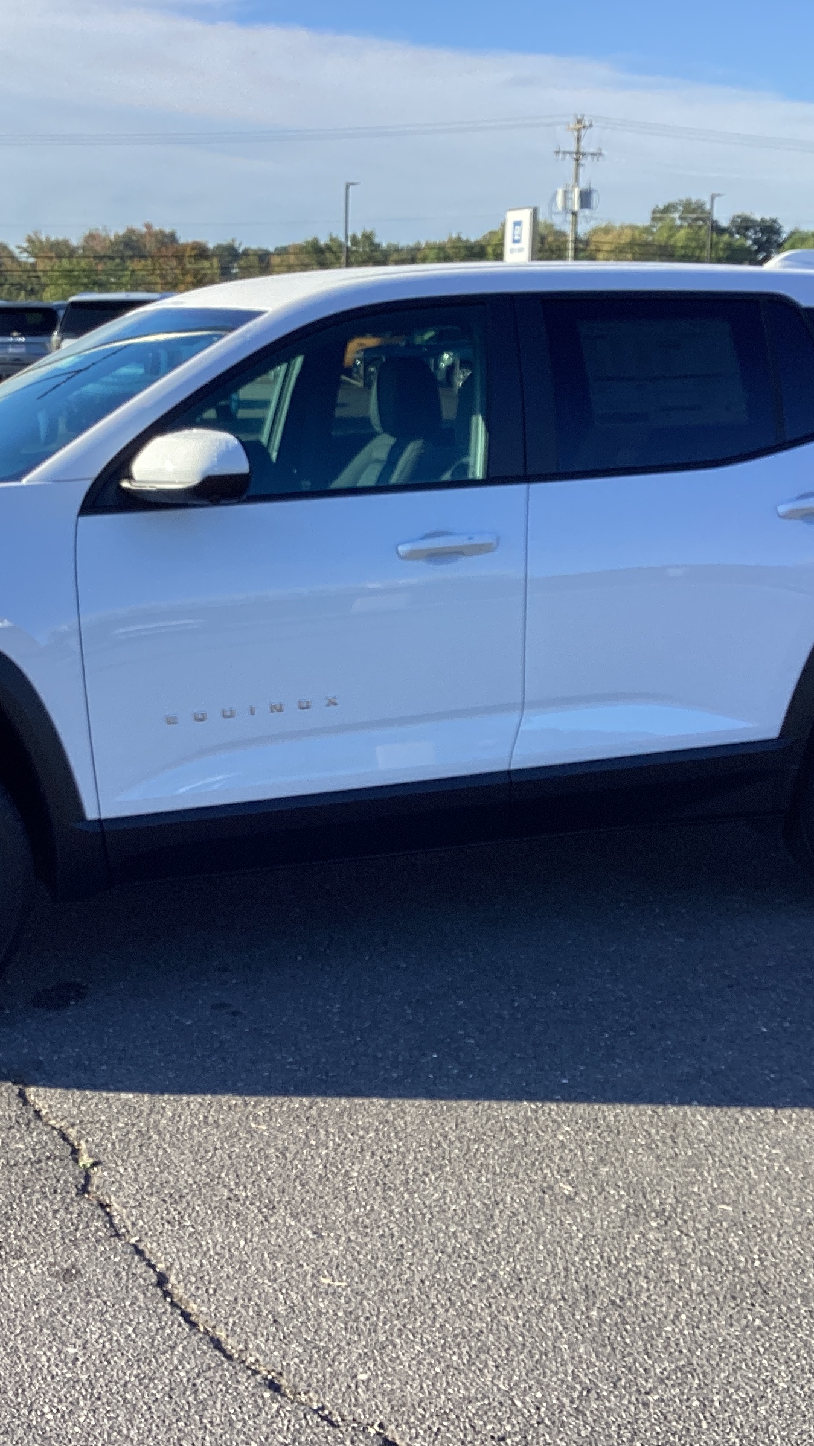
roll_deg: -0.4
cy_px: 734
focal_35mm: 46
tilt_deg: -11.6
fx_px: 1765
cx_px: 289
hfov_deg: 25.9
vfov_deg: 44.6
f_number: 2.4
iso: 25
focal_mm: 3.3
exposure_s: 1/578
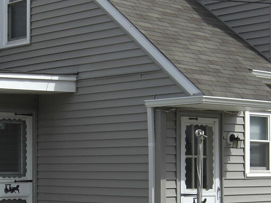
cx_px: 94
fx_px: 830
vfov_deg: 13.9
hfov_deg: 18.5
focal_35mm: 106
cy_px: 173
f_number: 8
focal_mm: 7.9
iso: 80
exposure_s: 1/200
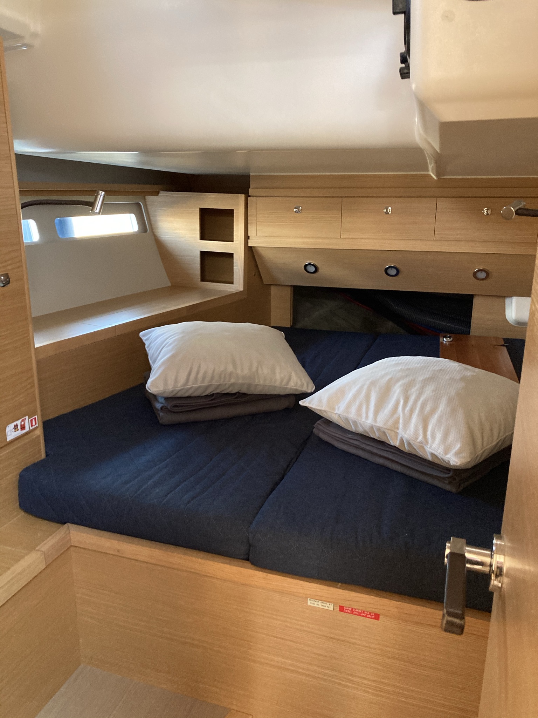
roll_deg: -0.7
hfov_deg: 49.7
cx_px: 269
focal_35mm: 28
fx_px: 580
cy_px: 359
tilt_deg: -14.1
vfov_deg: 63.4
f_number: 1.8
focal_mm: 3.99
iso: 400
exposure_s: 1/35
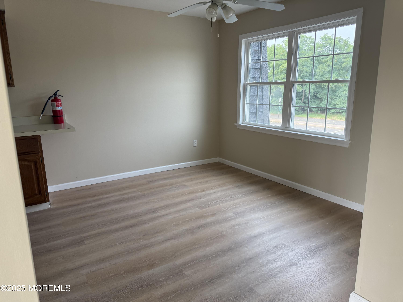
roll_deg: +0.0
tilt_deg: -12.4
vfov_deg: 56.8
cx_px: 202
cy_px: 151
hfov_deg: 71.6
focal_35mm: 24
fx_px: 279
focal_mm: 6.76
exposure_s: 1/167
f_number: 1.78
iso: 125
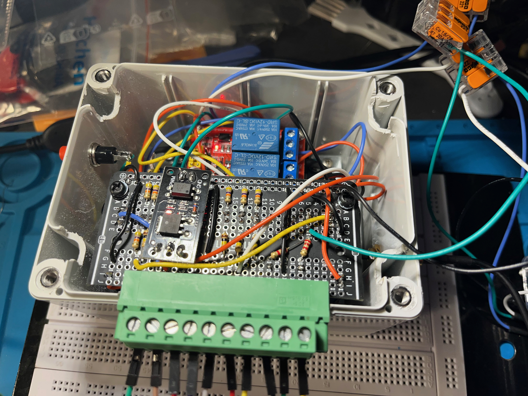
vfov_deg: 53.1
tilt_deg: -66.3
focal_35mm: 26
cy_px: 198
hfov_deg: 67.3
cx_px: 264
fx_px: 397
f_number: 1.6
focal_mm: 5.1
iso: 40
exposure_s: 1/100
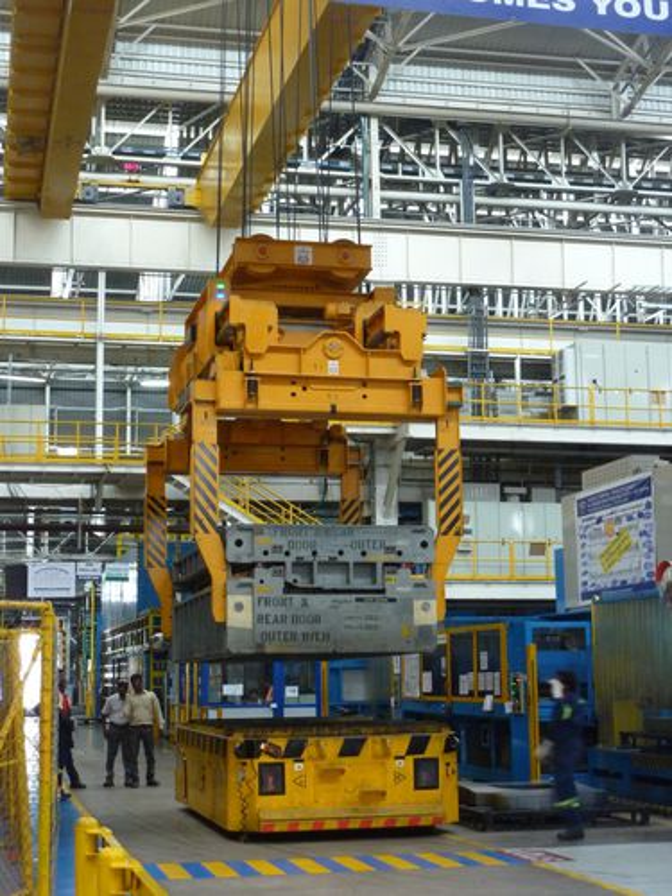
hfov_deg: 26.6
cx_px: 336
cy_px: 448
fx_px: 1424
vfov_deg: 34.9
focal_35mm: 55
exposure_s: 1/13
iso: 400
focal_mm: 9.1
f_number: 3.9
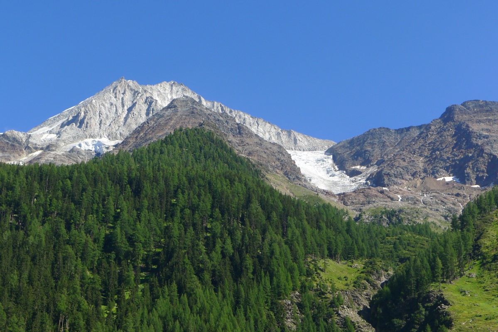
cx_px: 249
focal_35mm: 70
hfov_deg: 28.8
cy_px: 166
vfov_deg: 19.5
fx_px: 969
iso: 80
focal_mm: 14.9
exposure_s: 1/400
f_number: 4
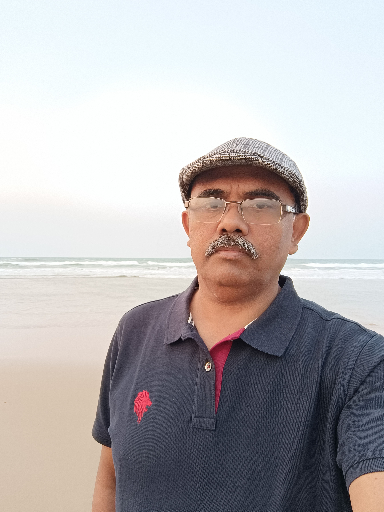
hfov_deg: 56.8
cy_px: 256
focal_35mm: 24
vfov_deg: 71.6
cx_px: 192
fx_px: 355
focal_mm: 3.24
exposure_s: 1/100
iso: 103
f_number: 2.45
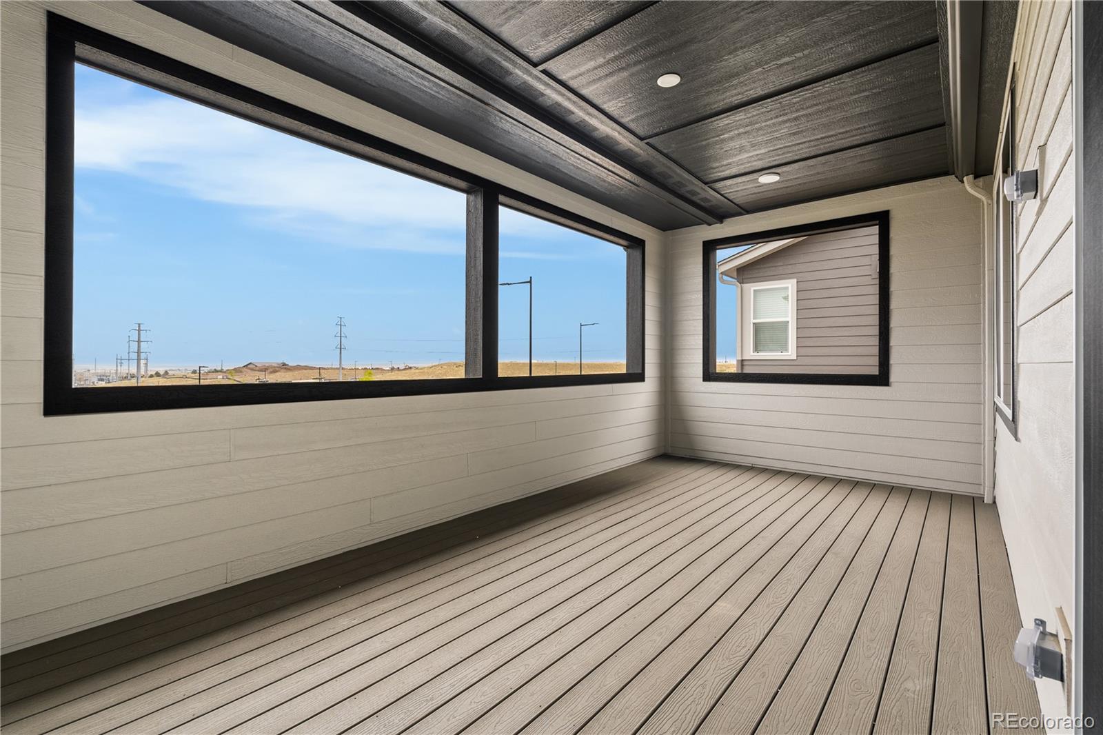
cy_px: 368
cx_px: 552
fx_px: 505
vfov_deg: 72.0
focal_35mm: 16
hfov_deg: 95.0
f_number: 8
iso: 100
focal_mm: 16.5
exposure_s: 1/13
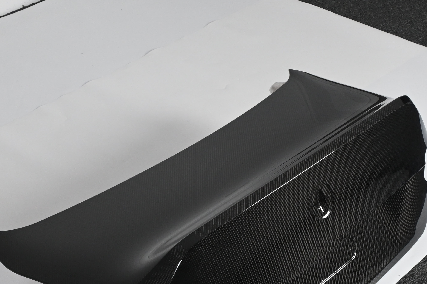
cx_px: 231
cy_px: 238
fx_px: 896
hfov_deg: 26.8
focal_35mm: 76
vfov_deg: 17.9
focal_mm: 24.5
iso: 800
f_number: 7.1
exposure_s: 1/60
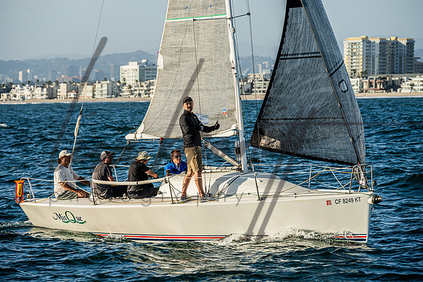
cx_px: 212
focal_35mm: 164
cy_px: 141
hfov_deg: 12.5
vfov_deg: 8.4
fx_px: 1933
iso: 100
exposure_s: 1/800
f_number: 6.3
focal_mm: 150
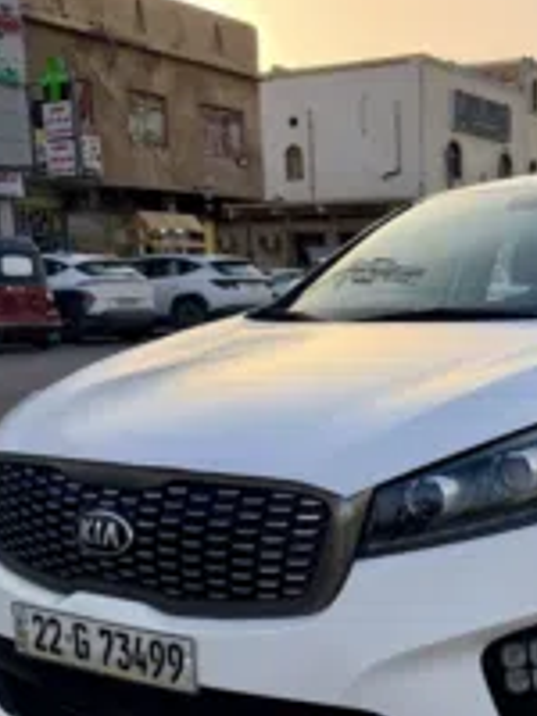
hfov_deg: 28.9
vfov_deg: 38.9
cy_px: 516
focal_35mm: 48
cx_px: 498
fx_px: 993
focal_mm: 6.76
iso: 100
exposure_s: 1/3584
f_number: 1.78
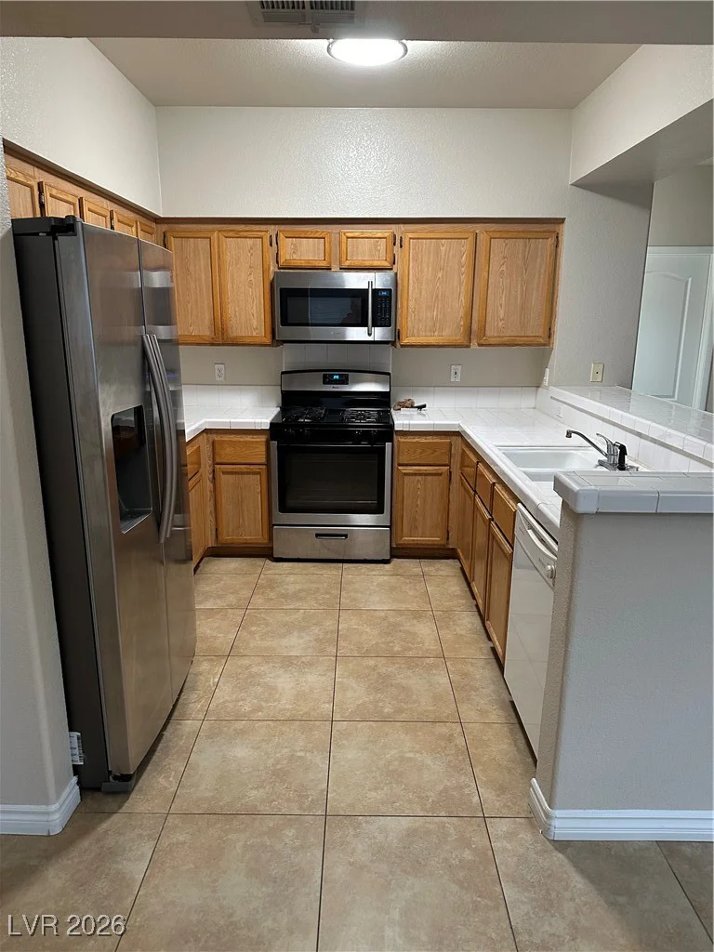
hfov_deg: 56.8
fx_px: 660
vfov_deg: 71.6
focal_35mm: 24
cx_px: 357
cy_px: 476
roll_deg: +0.0
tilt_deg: -14.1
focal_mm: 6.86
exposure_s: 1/60
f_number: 1.78
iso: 320
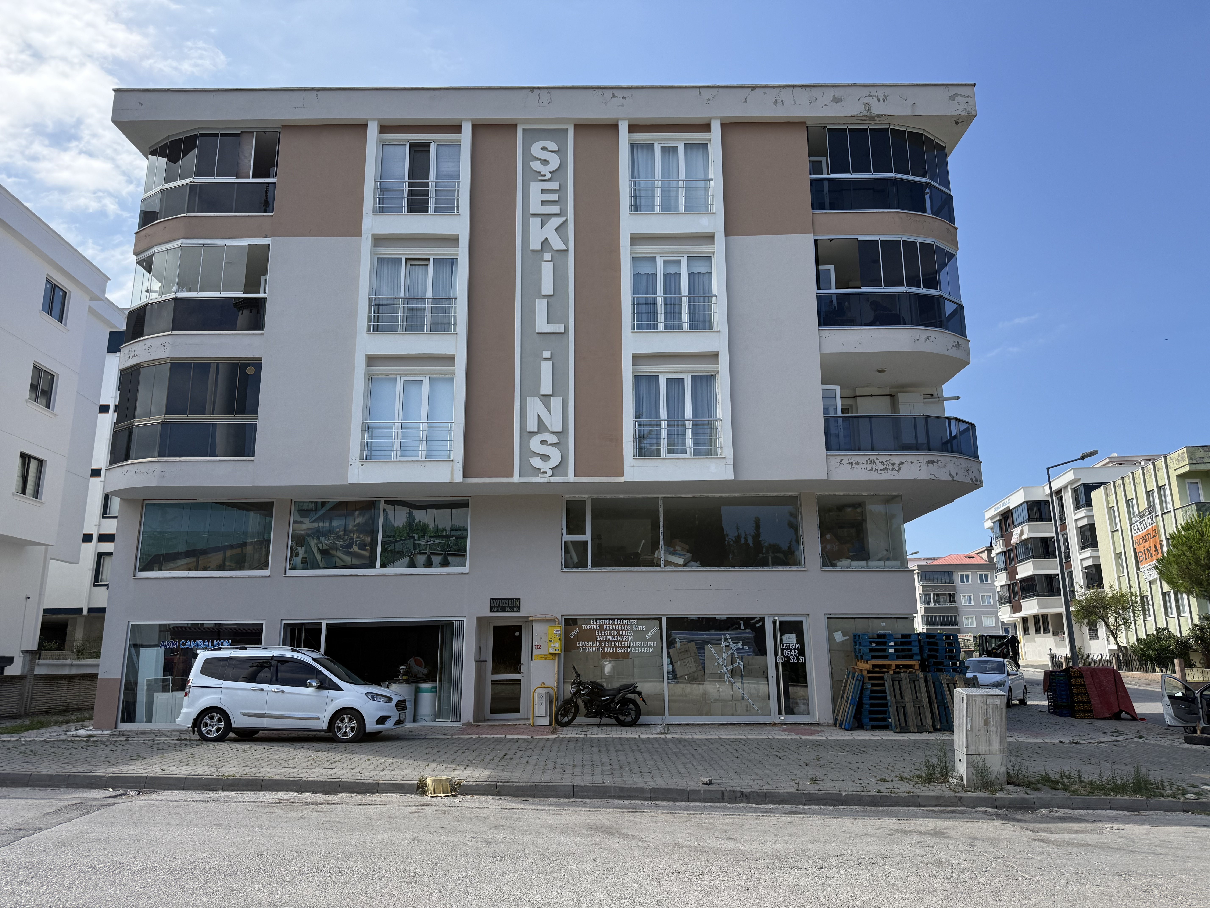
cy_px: 454
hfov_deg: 71.6
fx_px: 839
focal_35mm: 24
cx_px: 605
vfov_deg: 56.8
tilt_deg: +13.7
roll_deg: +0.6
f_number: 1.78
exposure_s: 1/3953
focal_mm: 6.76
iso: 100
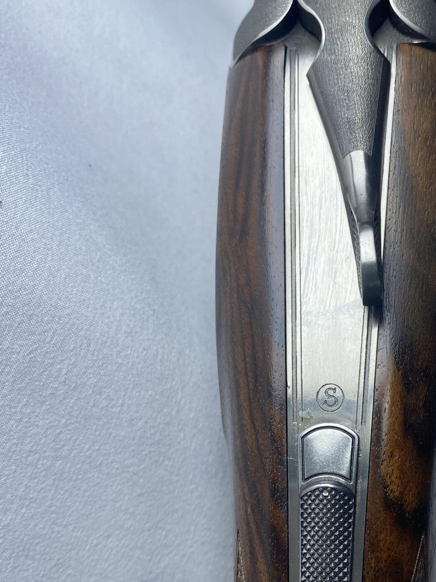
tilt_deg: -66.4
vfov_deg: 39.1
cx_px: 361
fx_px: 806
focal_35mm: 48
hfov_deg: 29.4
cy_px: 401
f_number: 1.8
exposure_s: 1/439
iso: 32
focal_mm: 4.25
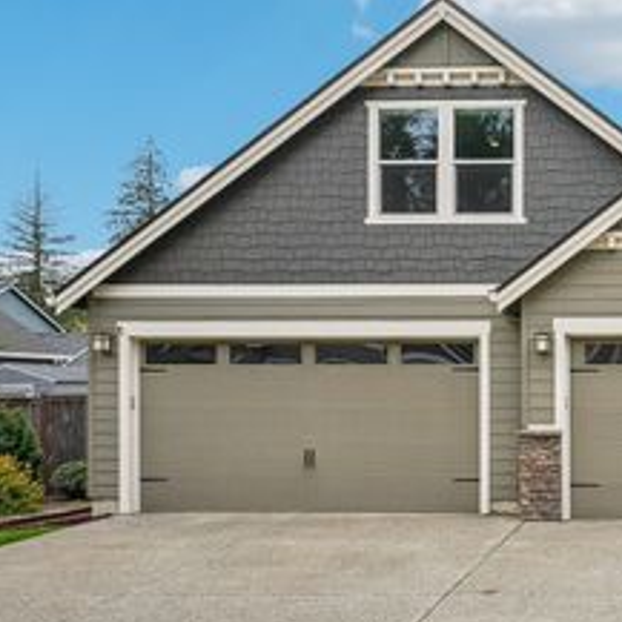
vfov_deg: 37.5
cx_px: 668
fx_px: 915
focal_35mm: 45
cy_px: 291
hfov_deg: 33.3
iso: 100
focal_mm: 23
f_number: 11
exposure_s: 1/80
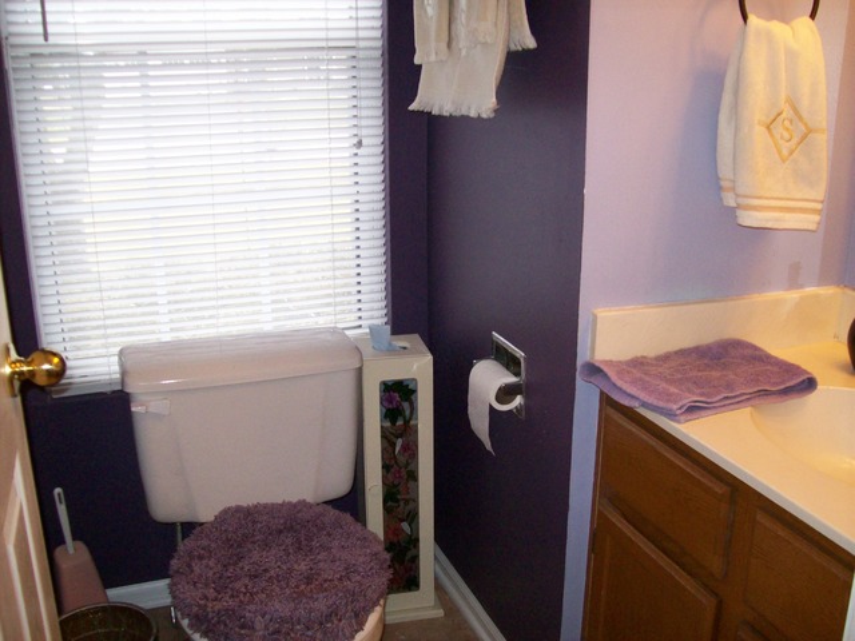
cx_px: 428
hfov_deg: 51.4
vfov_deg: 39.7
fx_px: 889
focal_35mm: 36
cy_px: 320
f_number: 2.7
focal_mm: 6
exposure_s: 1/64
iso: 200
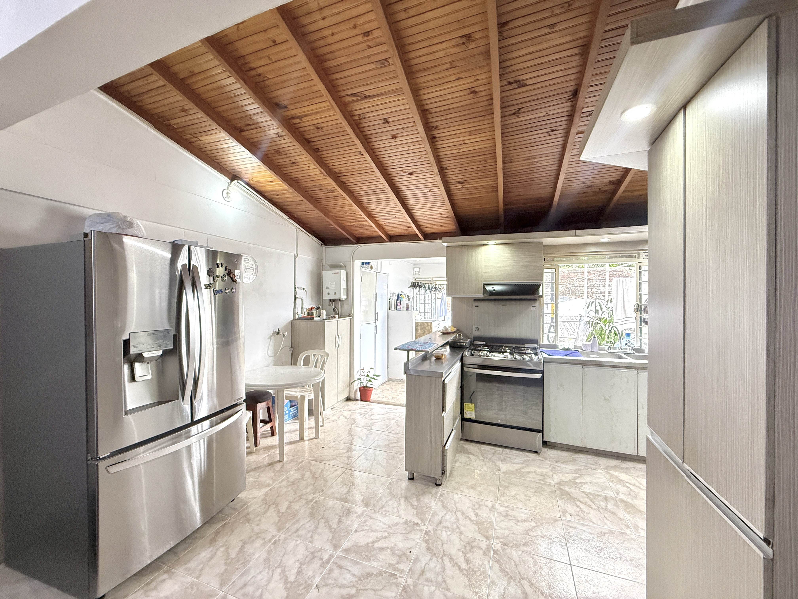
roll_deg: -0.3
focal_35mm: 14
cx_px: 399
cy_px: 300
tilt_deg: +0.2
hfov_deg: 102.1
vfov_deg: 85.7
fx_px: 323
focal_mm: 2.22
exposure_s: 1/120
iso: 640
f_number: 2.2
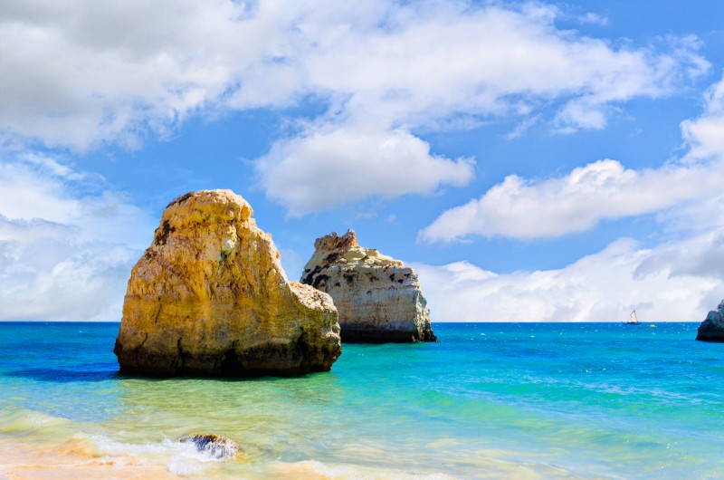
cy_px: 240
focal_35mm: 33
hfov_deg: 57.3
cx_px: 362
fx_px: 662
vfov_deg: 39.8
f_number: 8
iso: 100
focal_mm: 22
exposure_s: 1/250
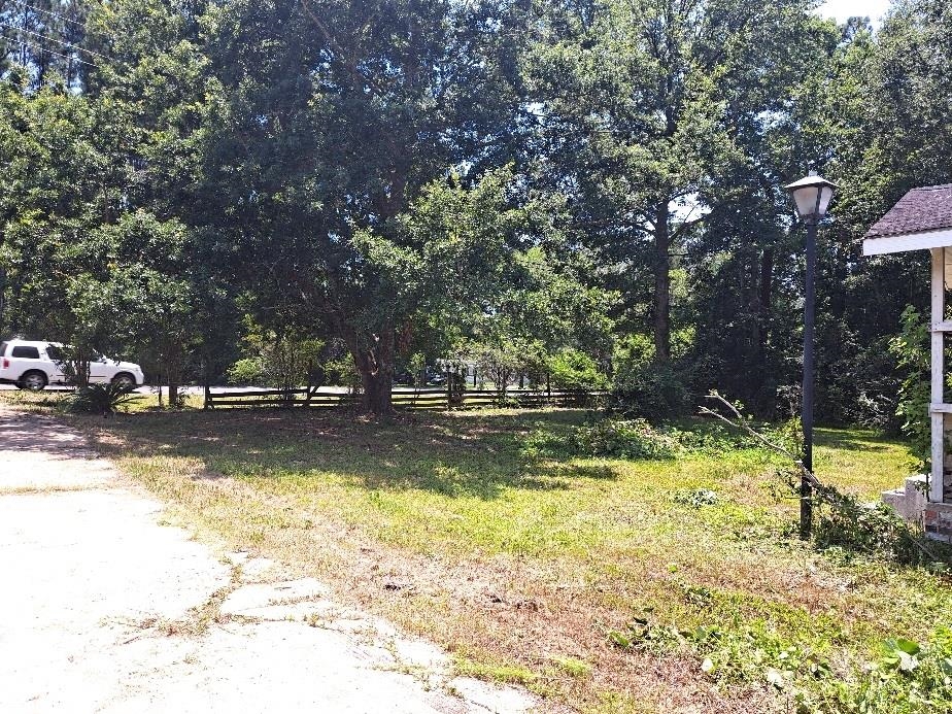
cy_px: 357
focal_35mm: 24
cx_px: 476
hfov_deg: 71.6
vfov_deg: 56.8
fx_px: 660
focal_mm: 5.23
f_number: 1.8
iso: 50
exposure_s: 1/714
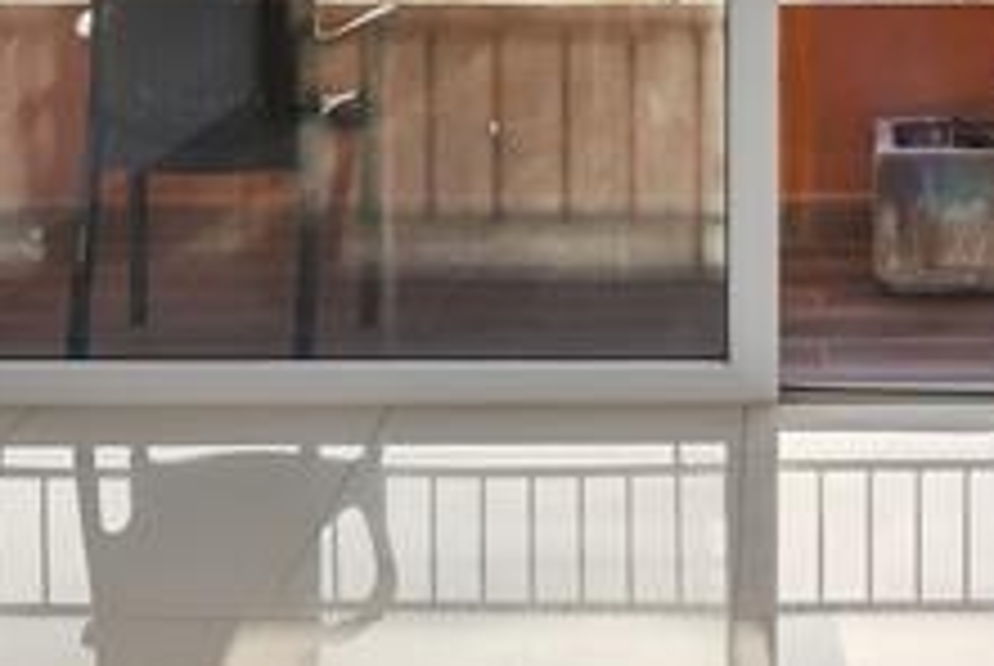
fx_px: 2046
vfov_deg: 17.1
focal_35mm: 74
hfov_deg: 26.9
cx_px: 774
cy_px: -254
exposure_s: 1/100
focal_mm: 16
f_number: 9
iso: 500
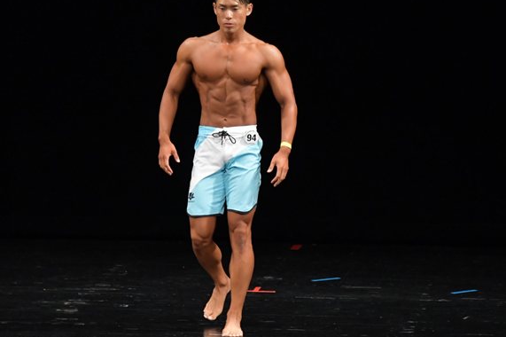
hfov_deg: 6.0
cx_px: 258
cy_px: 161
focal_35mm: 346
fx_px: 4860
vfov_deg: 4.0
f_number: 5.6
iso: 3200
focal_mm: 170
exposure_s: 1/400
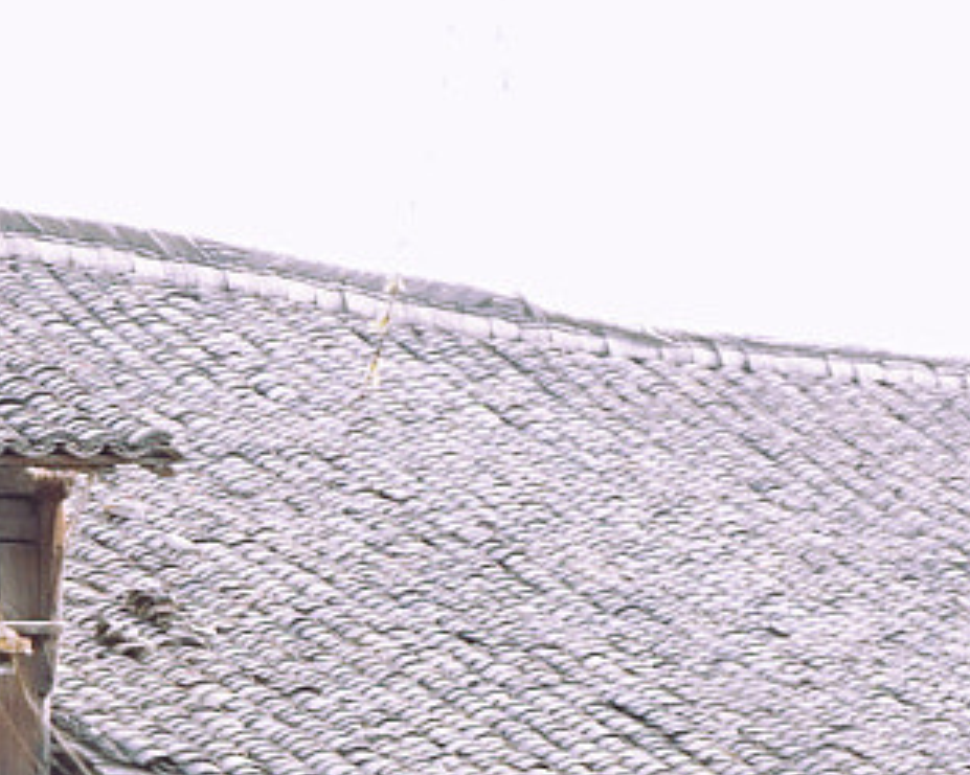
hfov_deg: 7.7
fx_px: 7117
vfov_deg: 6.1
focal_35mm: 248
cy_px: 1495
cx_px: -135
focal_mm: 34
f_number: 5
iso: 200
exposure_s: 1/125
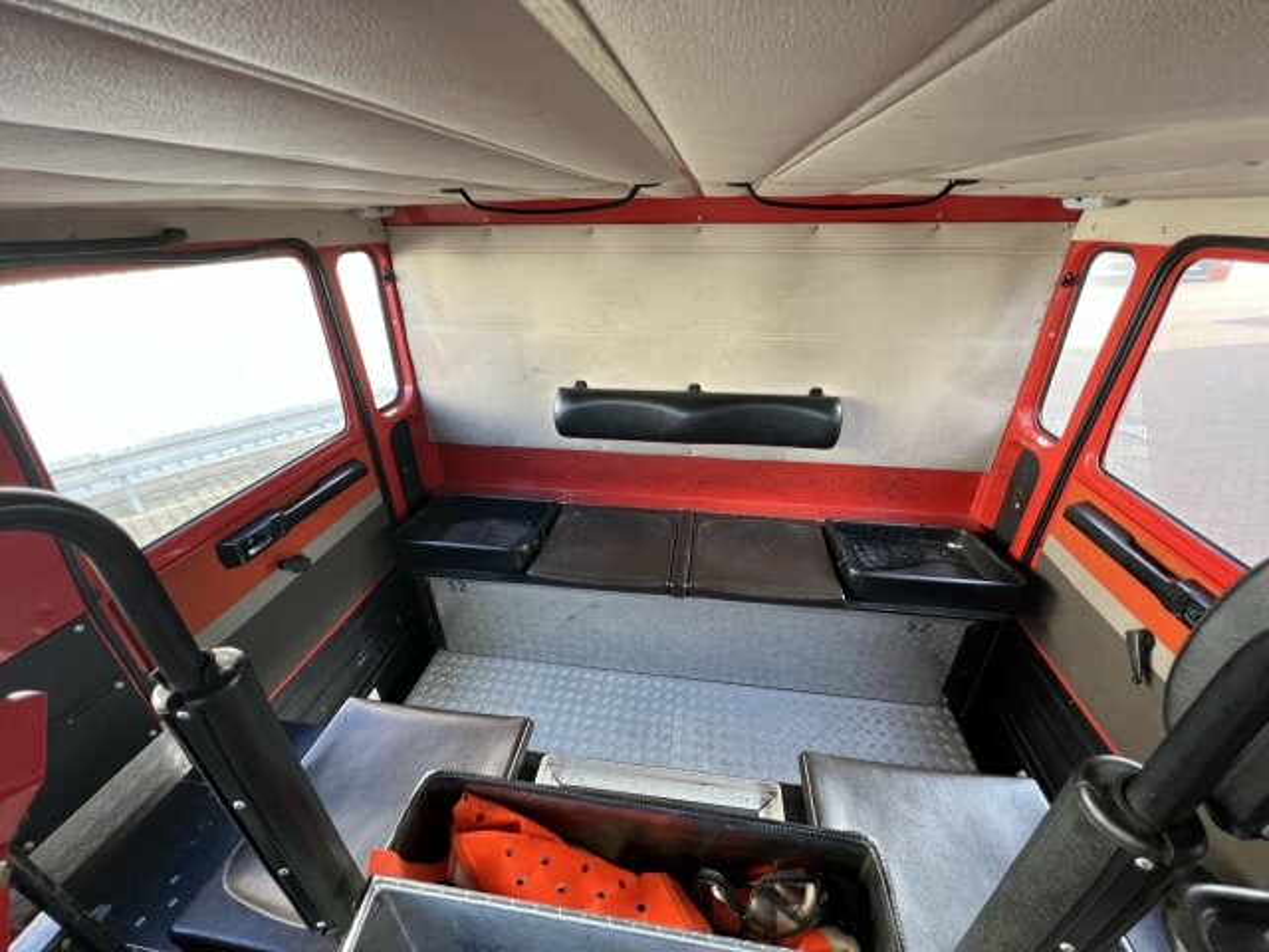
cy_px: 476
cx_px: 634
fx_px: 477
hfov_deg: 106.2
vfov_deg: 89.9
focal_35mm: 13
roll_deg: +0.6
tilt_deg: -25.9
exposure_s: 1/99
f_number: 1.8
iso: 160
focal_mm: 1.57
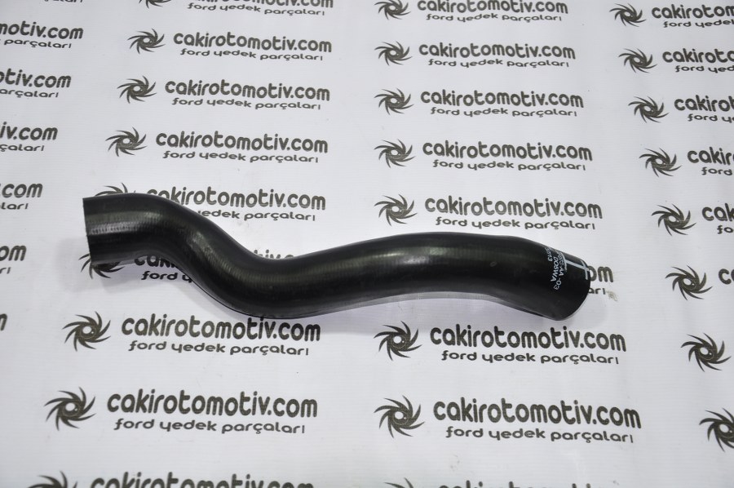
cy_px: 244
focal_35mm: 52
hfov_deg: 37.9
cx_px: 367
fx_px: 1069
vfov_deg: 25.7
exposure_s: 1/40
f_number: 4.5
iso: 200
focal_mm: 35
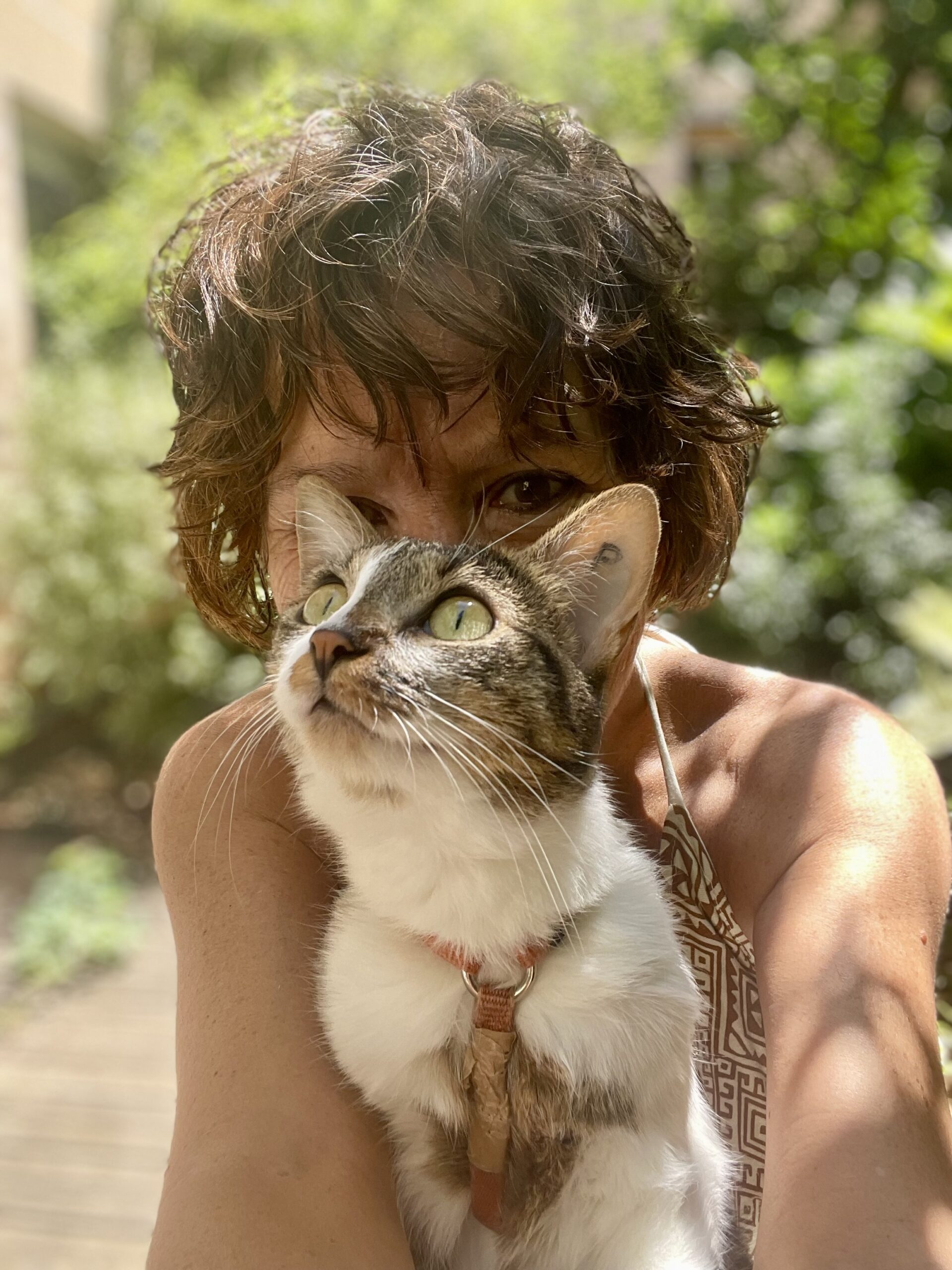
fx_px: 1100
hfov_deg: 46.8
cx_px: 476
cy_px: 635
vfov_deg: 60.0
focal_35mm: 30
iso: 50
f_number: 2.2
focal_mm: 2.71
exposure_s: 1/121
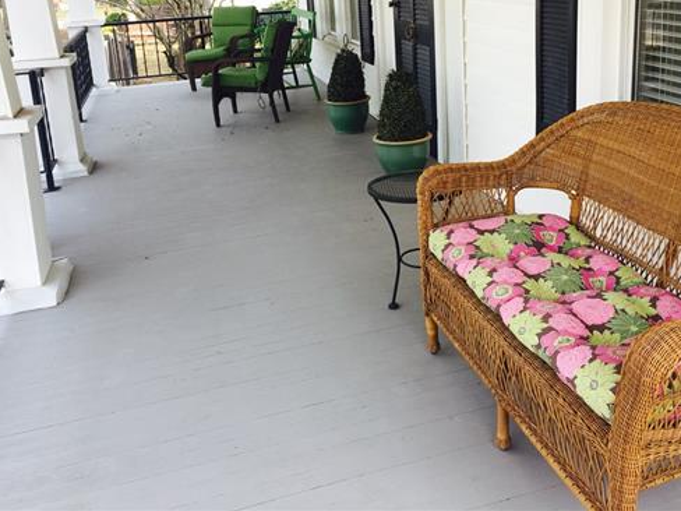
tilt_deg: -15.5
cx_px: 380
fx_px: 748
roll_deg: +3.2
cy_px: 177
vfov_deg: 37.4
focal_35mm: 38
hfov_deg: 48.9
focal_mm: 4.15
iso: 32
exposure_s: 1/172
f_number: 2.2
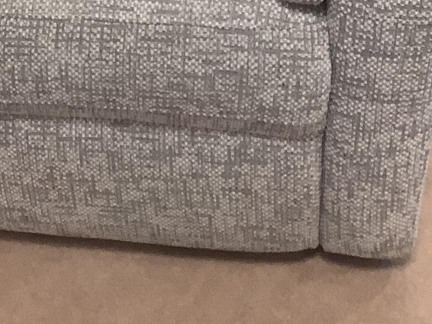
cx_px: 157
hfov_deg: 20.2
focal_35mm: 97
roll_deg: +0.9
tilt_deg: -31.8
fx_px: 1210
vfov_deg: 14.3
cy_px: -162
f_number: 2.4
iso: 64
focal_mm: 3.3
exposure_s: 1/50
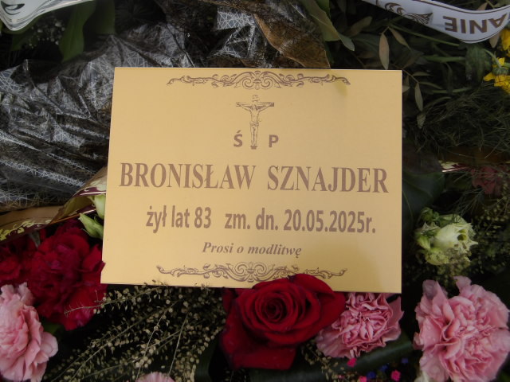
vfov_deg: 27.5
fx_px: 781
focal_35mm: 53
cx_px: 255
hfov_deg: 36.2
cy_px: 191
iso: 100
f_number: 4.2
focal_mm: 9.4
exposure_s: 1/601
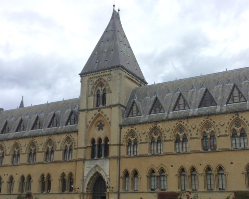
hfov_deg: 43.6
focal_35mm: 42
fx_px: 310
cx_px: 147
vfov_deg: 35.6
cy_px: 111
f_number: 2.2
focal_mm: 4.15
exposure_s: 1/220
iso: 32
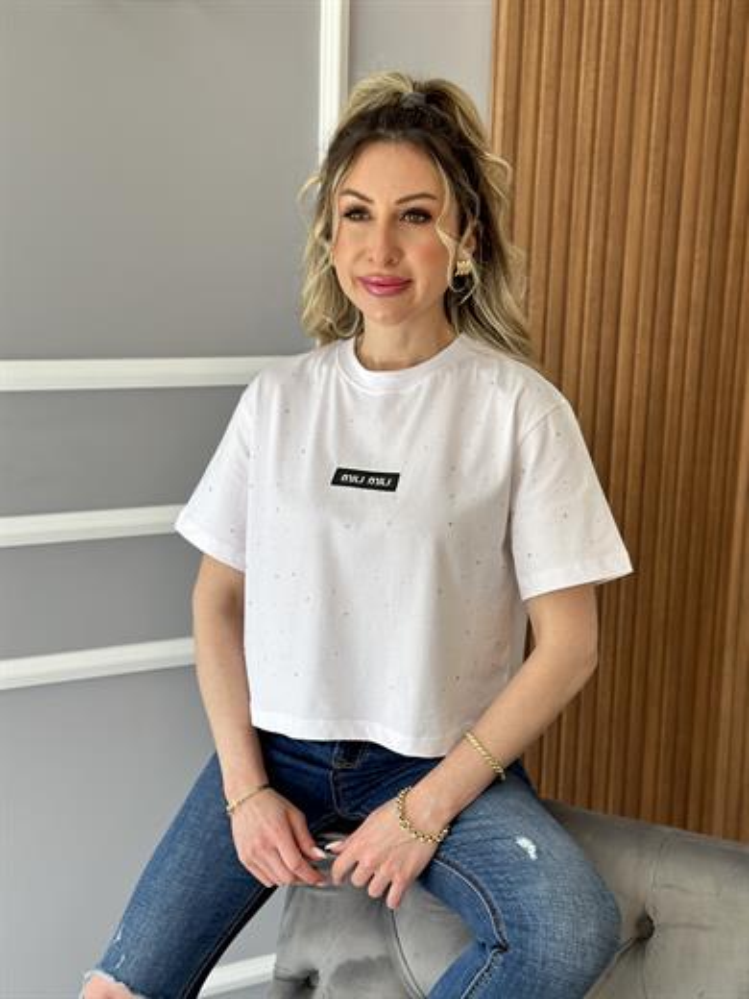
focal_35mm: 48
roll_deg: -2.1
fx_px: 1385
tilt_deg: -11.6
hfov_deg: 30.3
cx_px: 374
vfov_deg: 39.7
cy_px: 500
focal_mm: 6.86
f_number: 1.78
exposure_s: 1/234
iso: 80
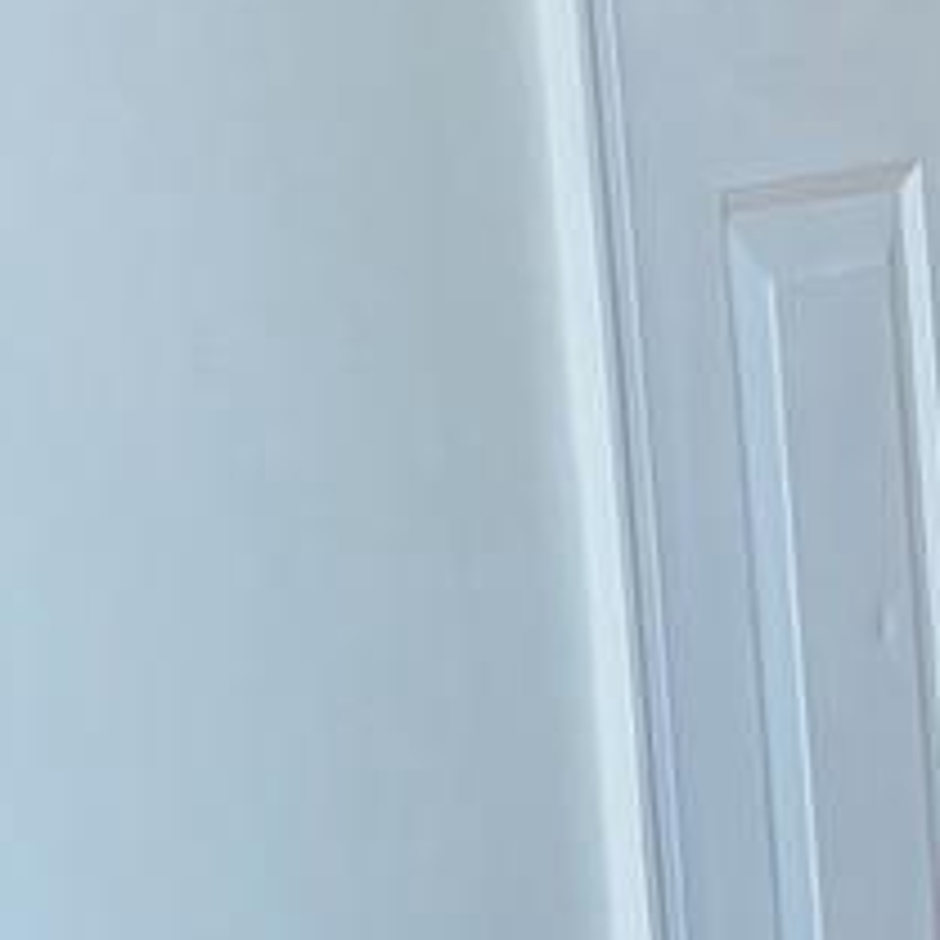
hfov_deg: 9.1
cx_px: 2424
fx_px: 5192
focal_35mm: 169
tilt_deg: -8.8
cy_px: 697
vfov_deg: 10.3
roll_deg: +1.0
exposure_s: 1/120
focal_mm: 5.7
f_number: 1.5
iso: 100
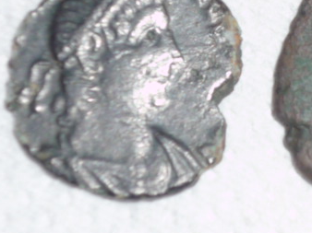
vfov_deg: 6.8
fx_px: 1963
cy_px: 63
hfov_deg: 9.0
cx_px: 290
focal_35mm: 218
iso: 100
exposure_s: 1/8
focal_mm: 11.3
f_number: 4.9
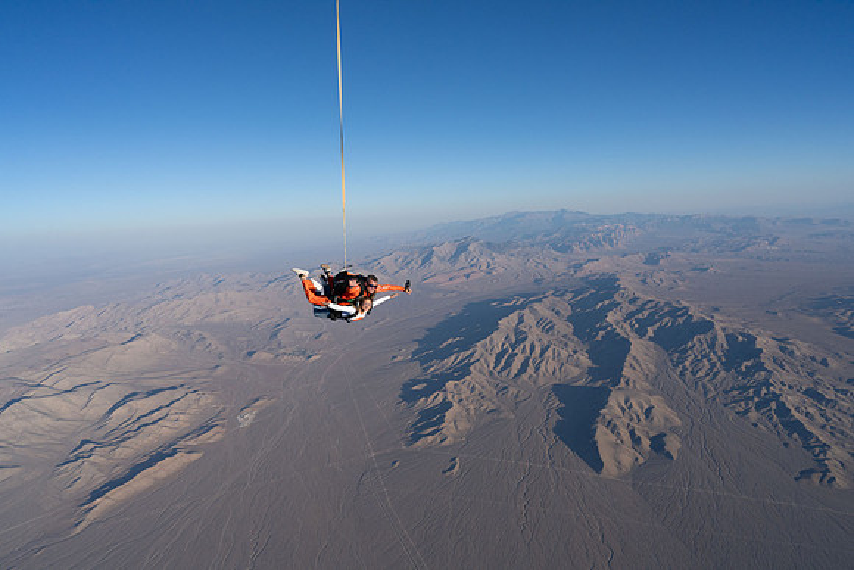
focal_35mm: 24
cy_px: 285
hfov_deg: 73.7
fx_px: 569
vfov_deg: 53.2
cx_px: 427
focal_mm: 24
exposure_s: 1/2000
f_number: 9
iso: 800
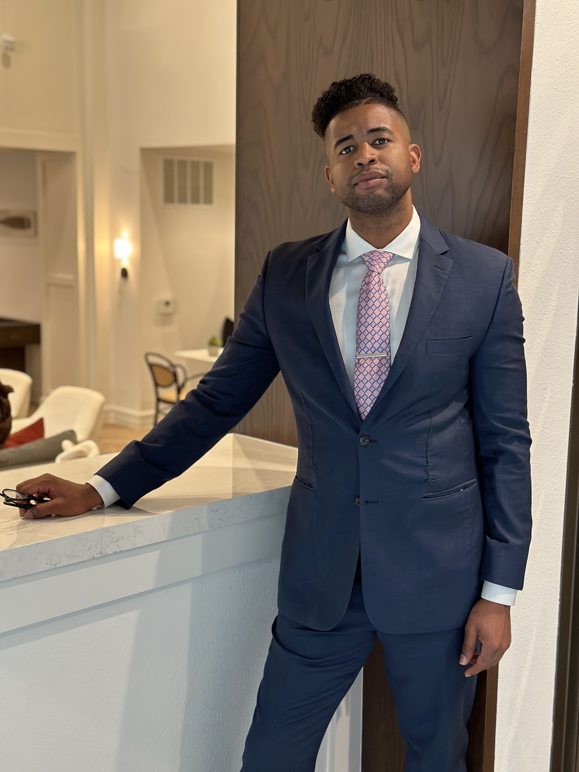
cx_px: 290
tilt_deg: -7.5
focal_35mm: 48
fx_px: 1070
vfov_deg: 39.7
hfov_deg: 30.3
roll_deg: -2.8
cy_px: 386
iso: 250
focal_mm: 6.86
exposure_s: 1/60
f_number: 1.78
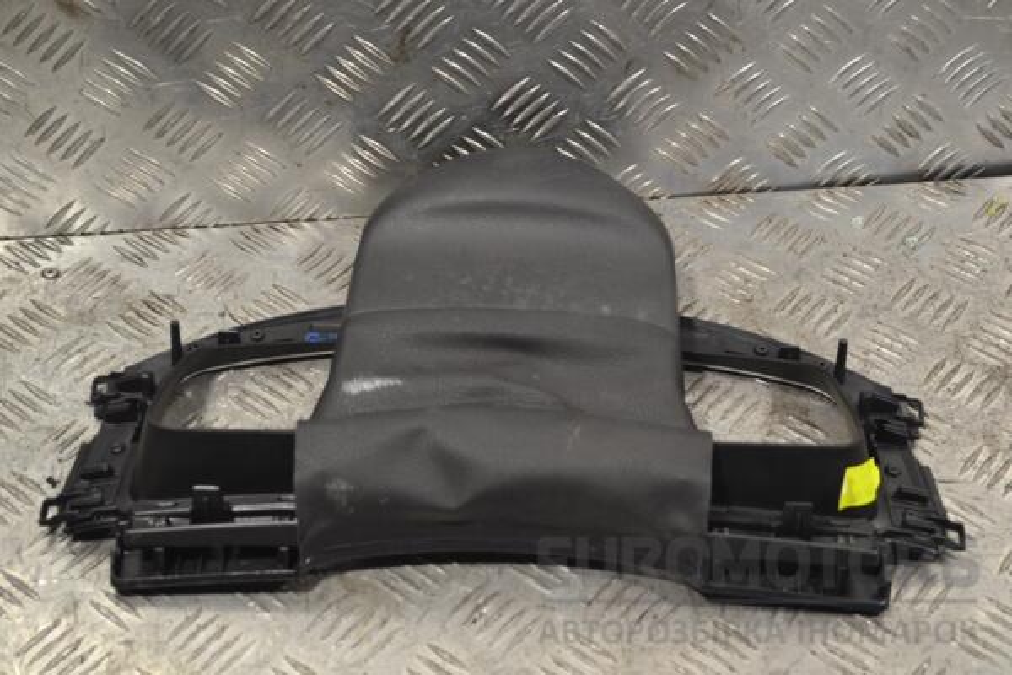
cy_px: 338
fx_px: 1771
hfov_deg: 31.9
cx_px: 506
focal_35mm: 63
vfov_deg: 21.6
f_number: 5.3
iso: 400
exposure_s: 1/60
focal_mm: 42
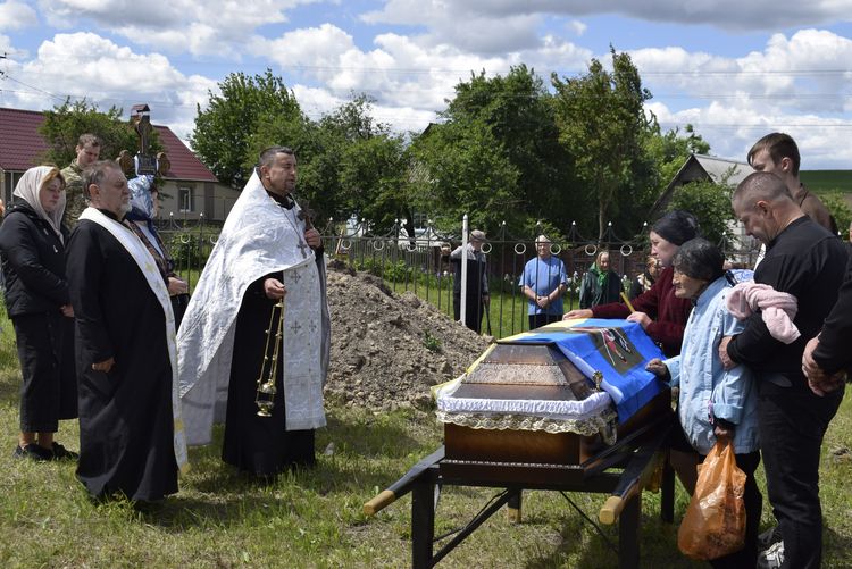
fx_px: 1101
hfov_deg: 42.3
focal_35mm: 46
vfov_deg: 29.0
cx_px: 426
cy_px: 284
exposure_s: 1/400
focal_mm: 31
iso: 200
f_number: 10
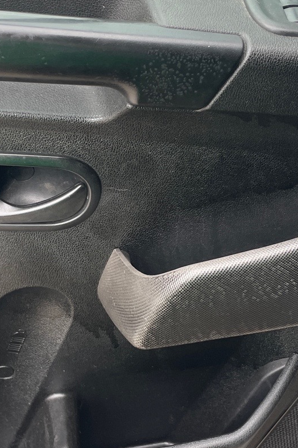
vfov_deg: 30.5
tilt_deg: -45.7
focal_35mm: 66
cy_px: 235
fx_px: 820
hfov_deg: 20.6
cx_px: 130
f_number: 1.6
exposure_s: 1/121
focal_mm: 4.2
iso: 64
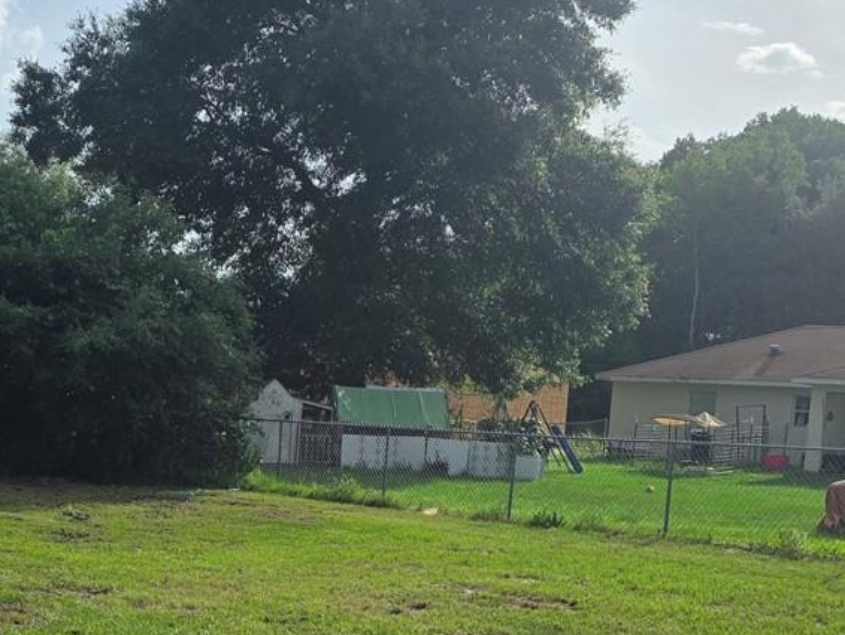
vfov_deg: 22.1
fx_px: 1587
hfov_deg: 29.6
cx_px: 291
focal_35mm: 65
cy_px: 566
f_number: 1.7
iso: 40
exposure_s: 1/7944
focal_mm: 6.3
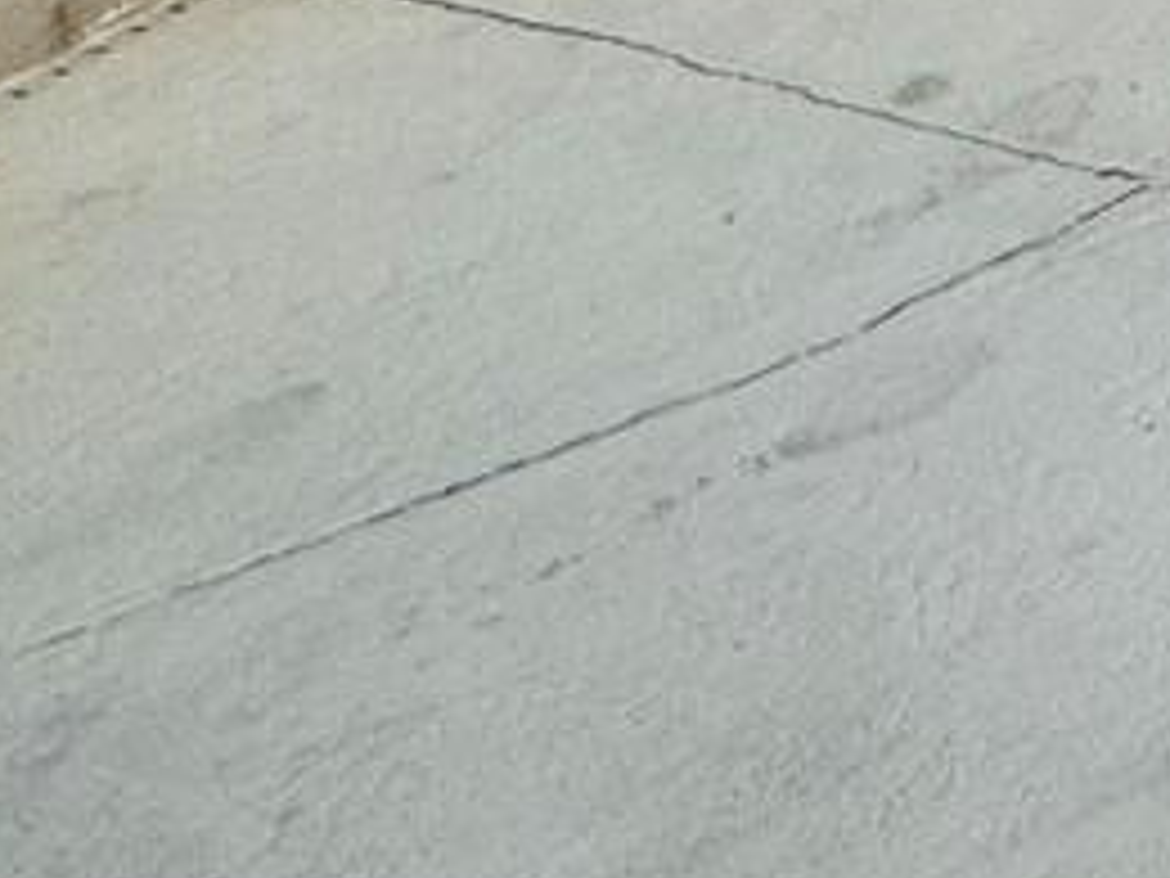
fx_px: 2907
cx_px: 2750
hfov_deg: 14.9
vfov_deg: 12.4
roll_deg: +1.8
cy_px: -1396
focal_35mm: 86
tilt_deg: -7.2
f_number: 2.2
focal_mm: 2.22
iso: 50
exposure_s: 1/1346
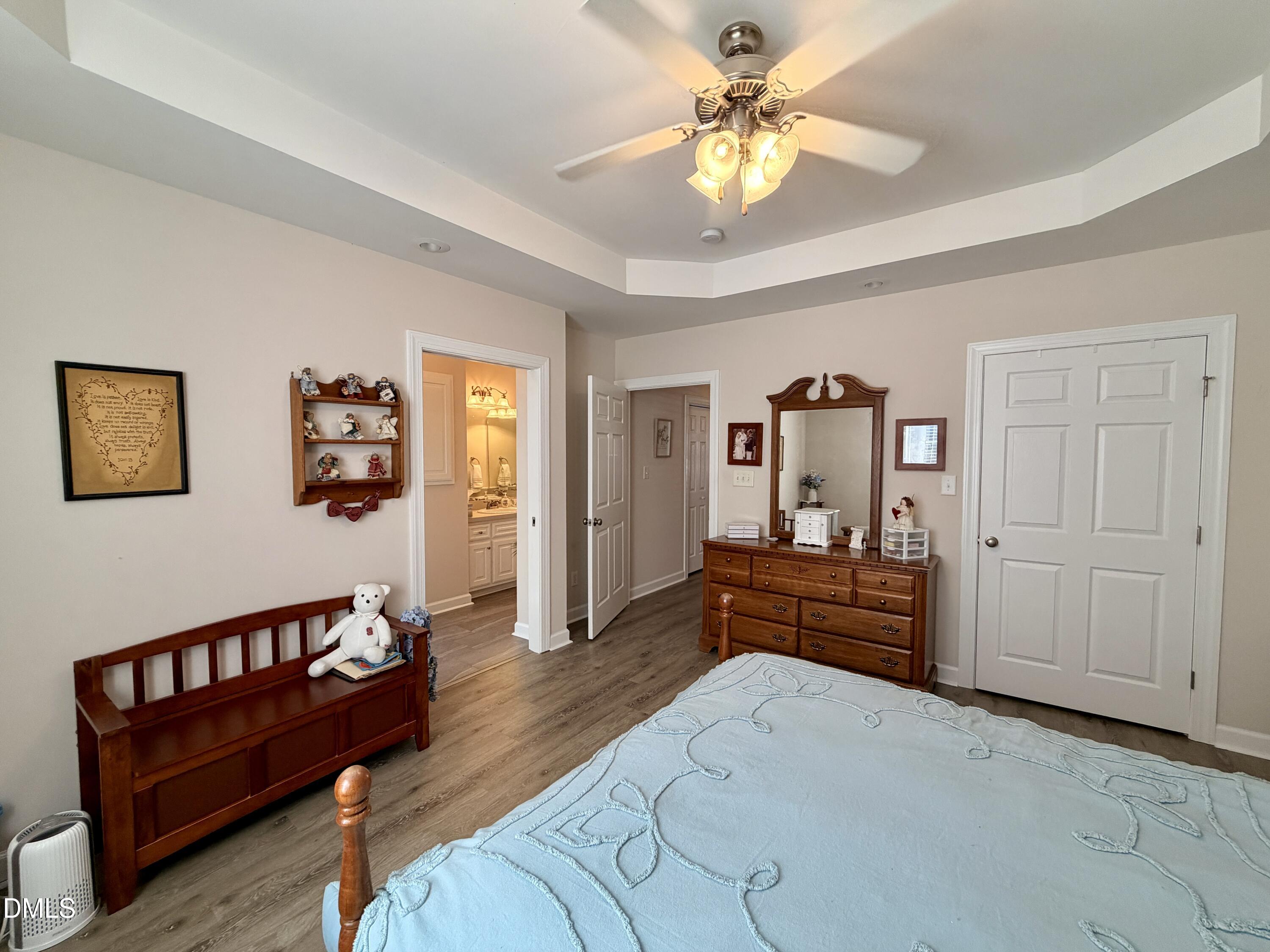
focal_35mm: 14
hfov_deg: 102.1
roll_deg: -0.2
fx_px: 514
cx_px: 635
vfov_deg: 85.7
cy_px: 476
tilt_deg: -2.2
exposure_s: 1/120
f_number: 2.2
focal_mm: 2.22
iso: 160
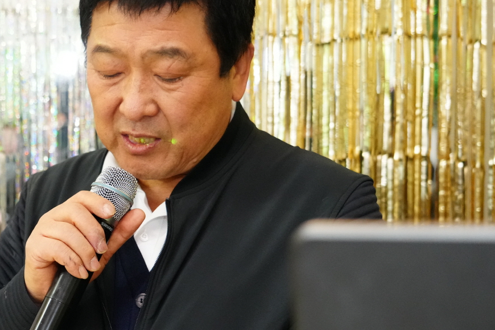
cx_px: 1
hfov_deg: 22.0
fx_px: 1224
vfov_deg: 15.3
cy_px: 225
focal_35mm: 89
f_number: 4
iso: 5000
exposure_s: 1/125
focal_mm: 43
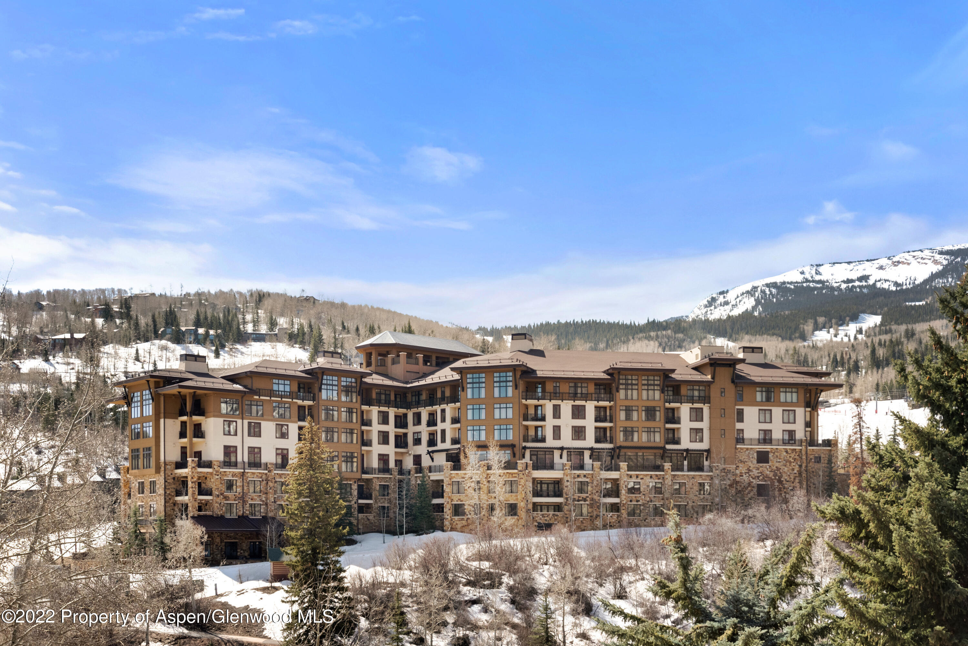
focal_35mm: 35
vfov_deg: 37.9
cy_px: 323
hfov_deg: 54.4
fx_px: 941
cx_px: 484
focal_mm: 35
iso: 640
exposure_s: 1/800
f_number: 7.1
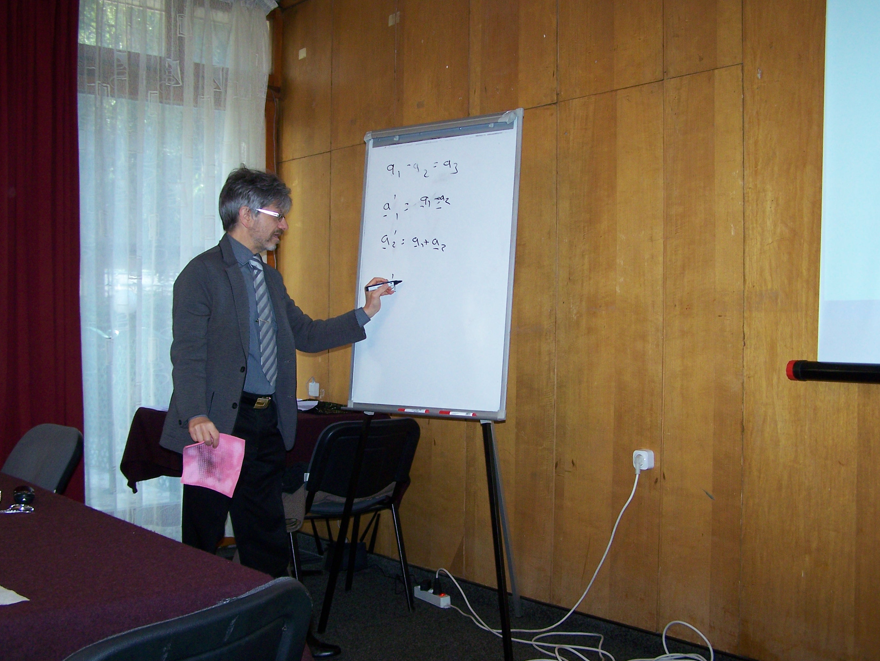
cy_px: 337
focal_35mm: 40
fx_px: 1018
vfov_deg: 36.0
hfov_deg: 46.8
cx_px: 433
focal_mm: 6.3
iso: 160
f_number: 2.8
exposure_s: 1/60
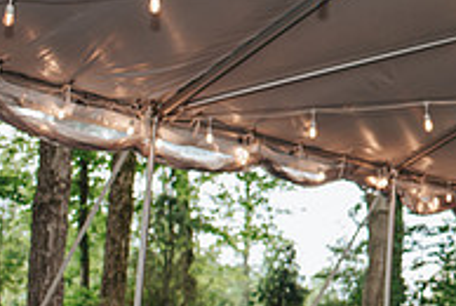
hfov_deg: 17.0
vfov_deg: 12.4
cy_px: 161
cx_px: 632
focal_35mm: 111
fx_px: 1408
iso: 220
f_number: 2.8
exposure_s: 1/125
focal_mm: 35
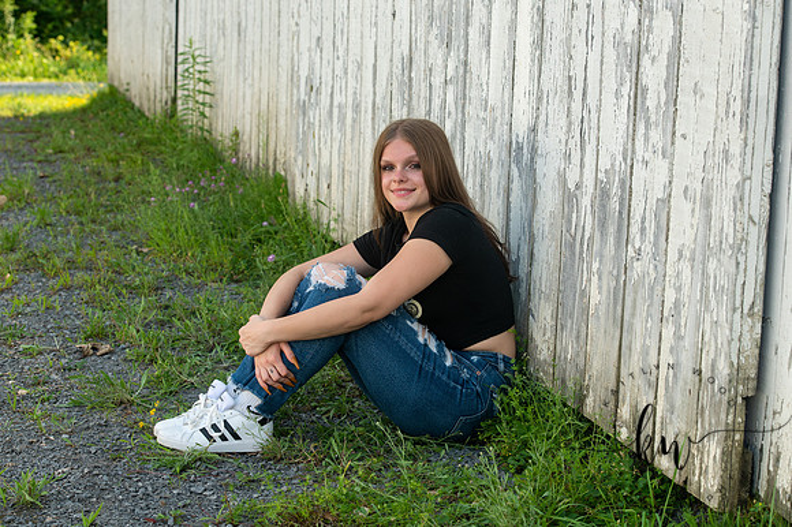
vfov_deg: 17.5
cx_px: 396
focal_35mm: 78
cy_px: 264
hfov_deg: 26.0
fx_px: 1715
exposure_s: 1/250
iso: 400
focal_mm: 78
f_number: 6.3
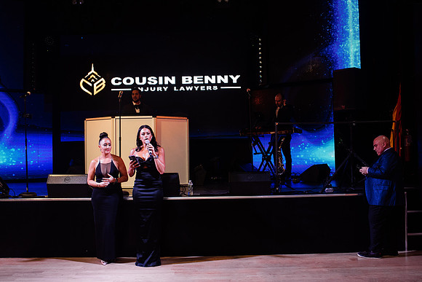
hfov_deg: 51.3
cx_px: 211
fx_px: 440
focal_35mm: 37
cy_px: 141
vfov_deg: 35.5
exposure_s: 1/200
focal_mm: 35
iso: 2000
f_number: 4.5
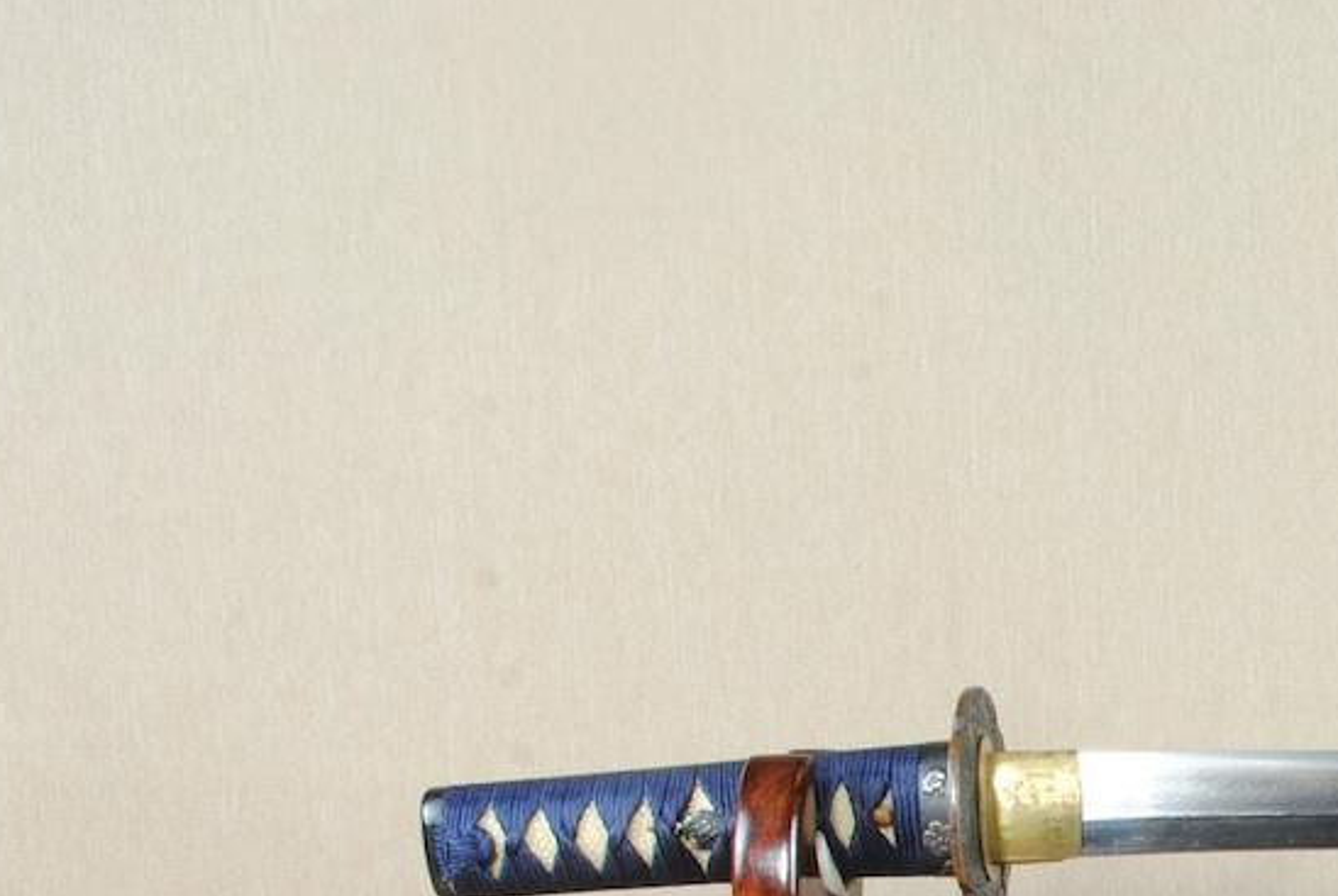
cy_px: 1085
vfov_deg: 14.4
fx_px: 3424
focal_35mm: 92
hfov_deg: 20.8
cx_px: 1560
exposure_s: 1/2
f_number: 11
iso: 400
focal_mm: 24
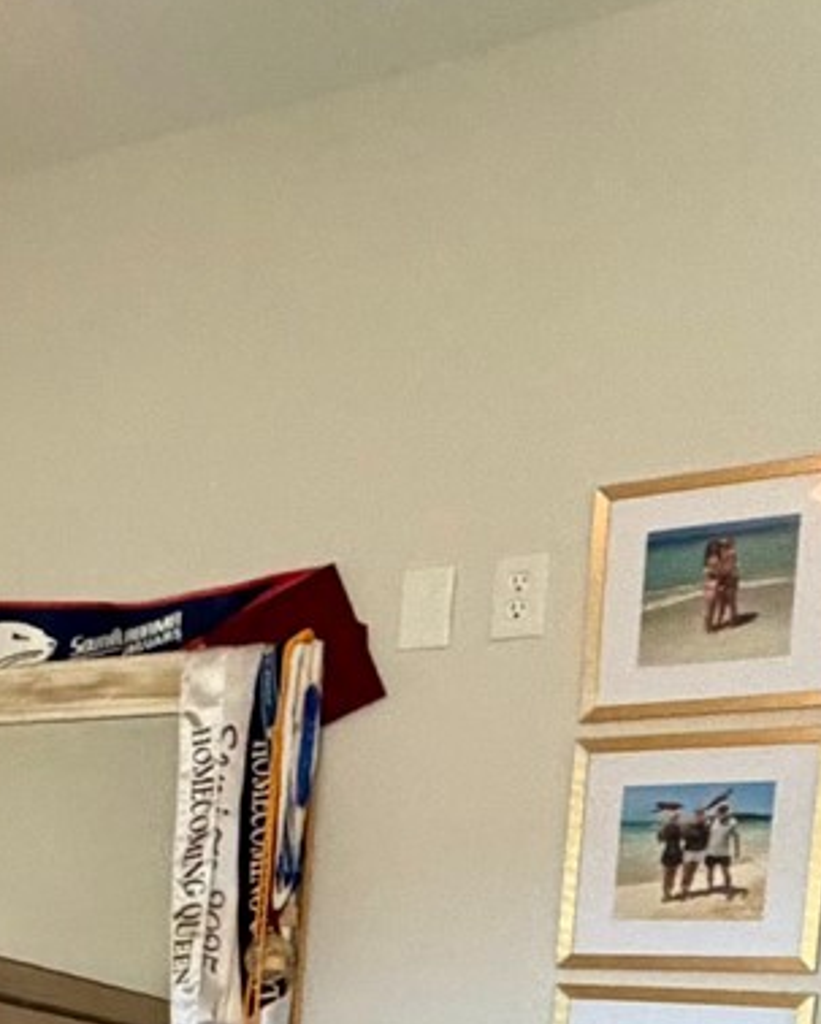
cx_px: -683
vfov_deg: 23.5
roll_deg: +0.0
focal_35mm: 74
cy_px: 1219
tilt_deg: -7.9
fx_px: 2245
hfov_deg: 16.9
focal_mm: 2.22
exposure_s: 1/60
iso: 500
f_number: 2.2
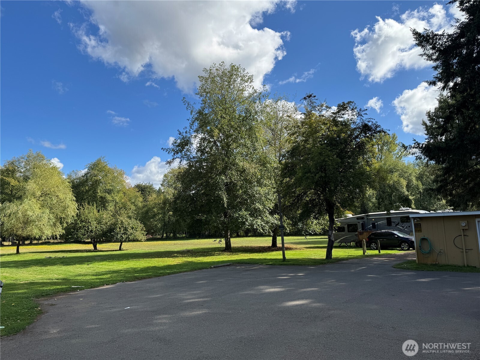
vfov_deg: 56.8
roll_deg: +1.2
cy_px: 180
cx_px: 240
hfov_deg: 71.6
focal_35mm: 24
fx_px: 333
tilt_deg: +8.8
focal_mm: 6.76
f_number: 1.78
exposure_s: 1/3096
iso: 80
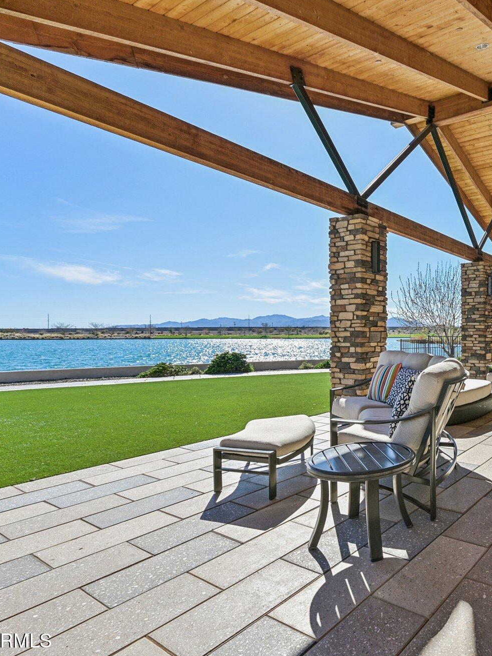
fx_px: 398
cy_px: 331
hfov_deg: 54.6
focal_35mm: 21
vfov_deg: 79.0
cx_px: 448
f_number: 8
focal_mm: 14
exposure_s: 1/400
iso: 100
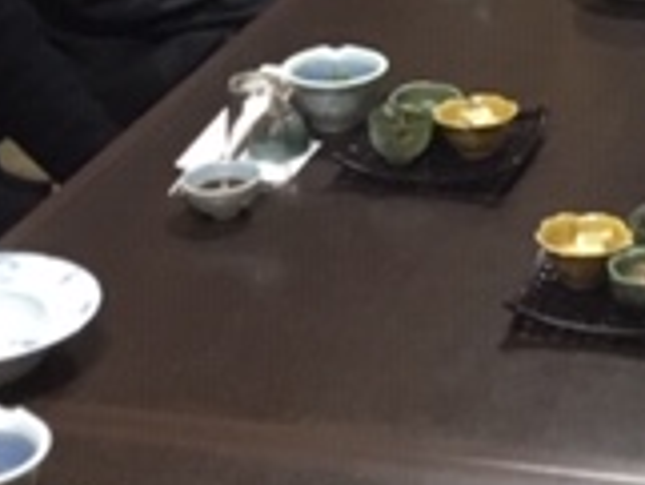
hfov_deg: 15.7
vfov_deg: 11.5
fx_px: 2294
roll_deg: -0.4
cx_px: 641
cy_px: -265
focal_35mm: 123
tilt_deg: -12.6
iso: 200
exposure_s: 1/24
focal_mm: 3.3
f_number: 2.4
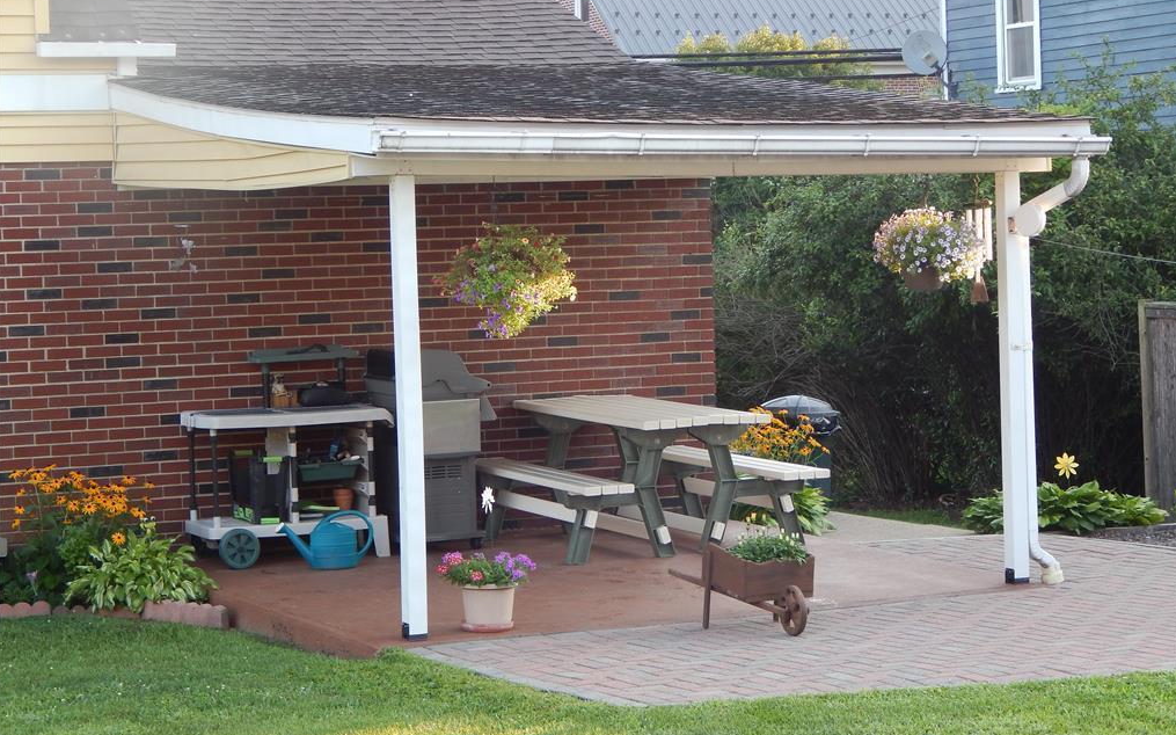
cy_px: 335
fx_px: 2948
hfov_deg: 22.6
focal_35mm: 92
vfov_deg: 14.2
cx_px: 590
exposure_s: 1/50
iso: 125
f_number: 4.3
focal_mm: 15.3
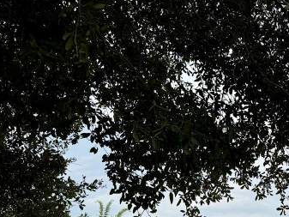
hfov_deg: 29.7
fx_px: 476
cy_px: 172
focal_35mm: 57
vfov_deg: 25.3
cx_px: 333
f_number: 1.78
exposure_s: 1/4673
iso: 80
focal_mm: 6.76
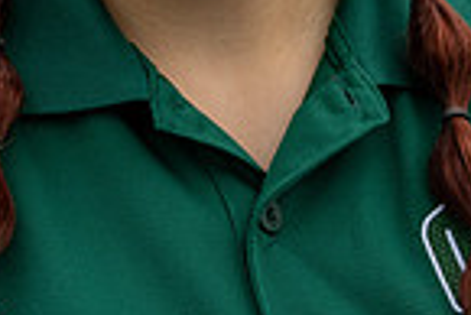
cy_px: -268
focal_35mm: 96
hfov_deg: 21.2
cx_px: 231
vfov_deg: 12.8
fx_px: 1257
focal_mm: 24
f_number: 4
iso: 250
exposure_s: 1/800
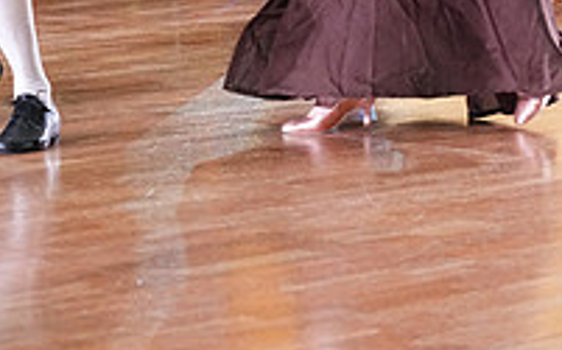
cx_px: 182
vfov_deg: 5.9
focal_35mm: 221
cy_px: -175
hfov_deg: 9.5
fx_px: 3380
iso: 6400
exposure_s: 1/400
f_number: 5
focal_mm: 75
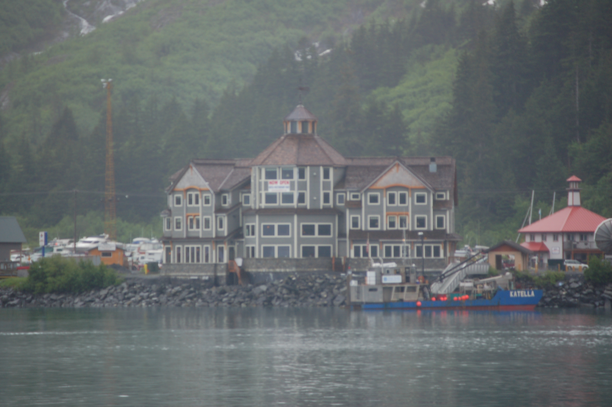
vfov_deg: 4.6
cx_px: 306
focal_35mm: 300
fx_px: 5095
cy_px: 204
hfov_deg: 6.9
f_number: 5.6
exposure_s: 1/125
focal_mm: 200
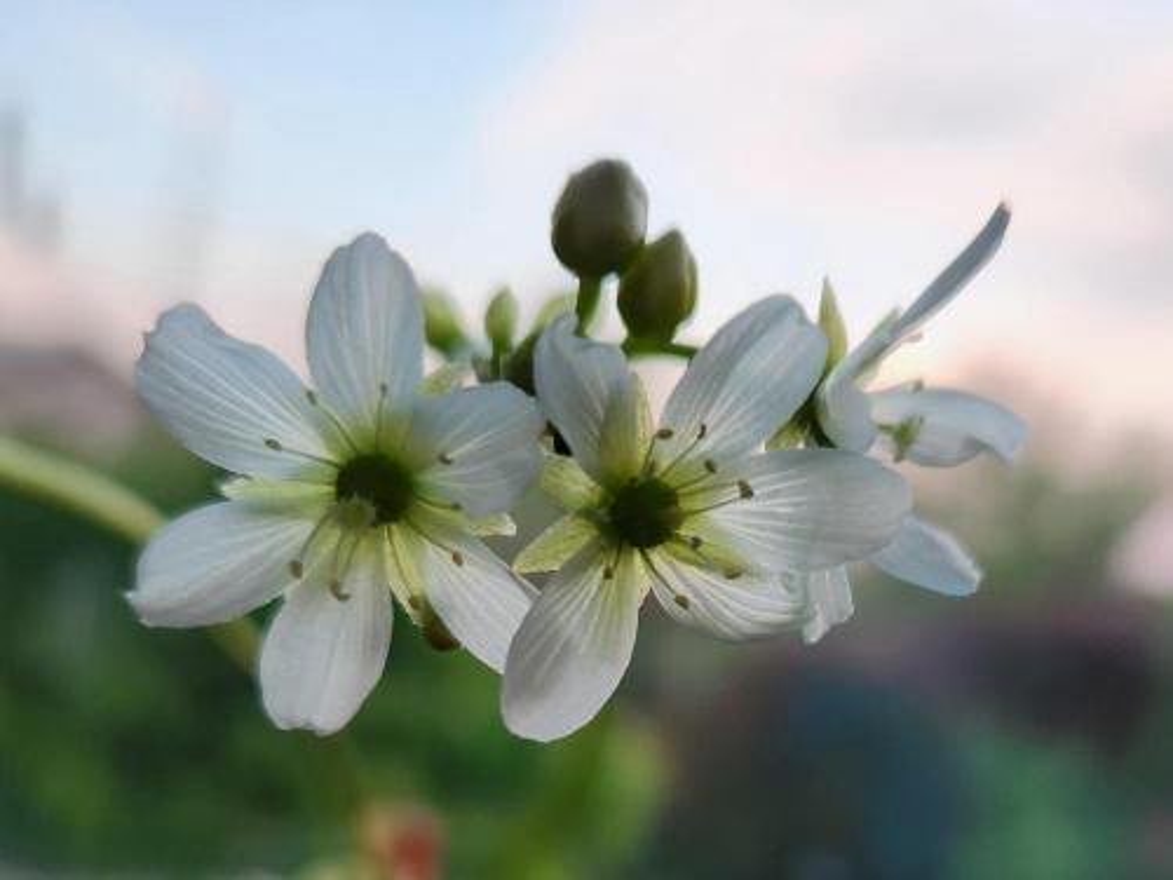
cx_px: 586
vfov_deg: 58.9
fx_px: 779
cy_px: 440
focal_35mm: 23
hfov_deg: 73.9
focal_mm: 5.4
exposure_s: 1/182
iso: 160
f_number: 1.8
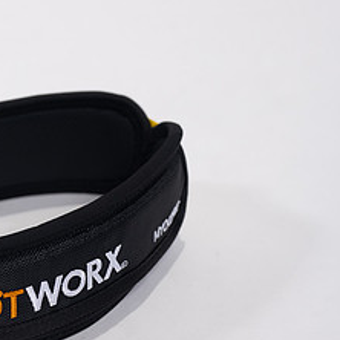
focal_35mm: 111
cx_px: -55
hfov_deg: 15.2
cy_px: 203
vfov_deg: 15.7
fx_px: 1233
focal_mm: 50
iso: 200
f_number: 4
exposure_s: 1/125
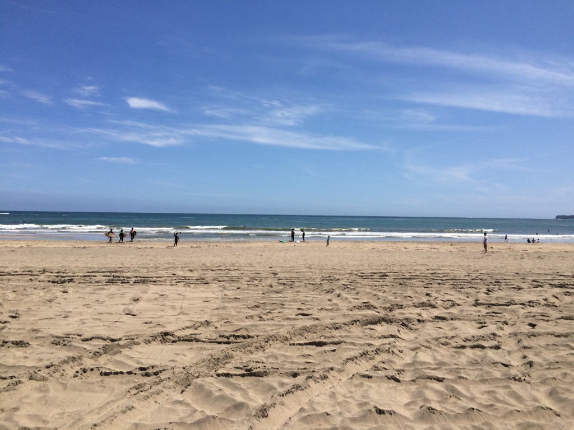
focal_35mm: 29
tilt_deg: -1.6
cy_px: 215
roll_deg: -0.6
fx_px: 481
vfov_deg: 48.2
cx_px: 287
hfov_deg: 61.7
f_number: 2.2
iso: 32
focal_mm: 4.15
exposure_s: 1/4115
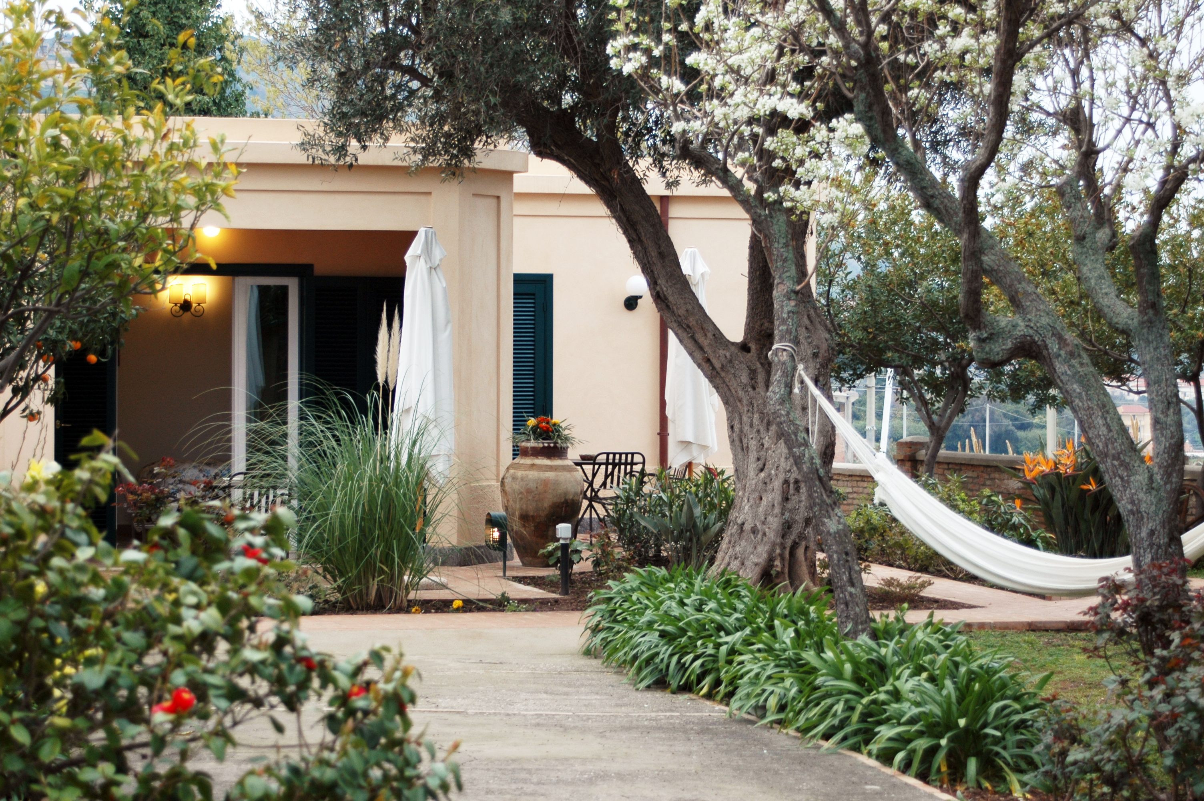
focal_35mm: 105
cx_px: 602
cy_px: 400
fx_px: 3509
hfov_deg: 19.5
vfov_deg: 13.0
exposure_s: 1/80
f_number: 5.6
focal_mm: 70
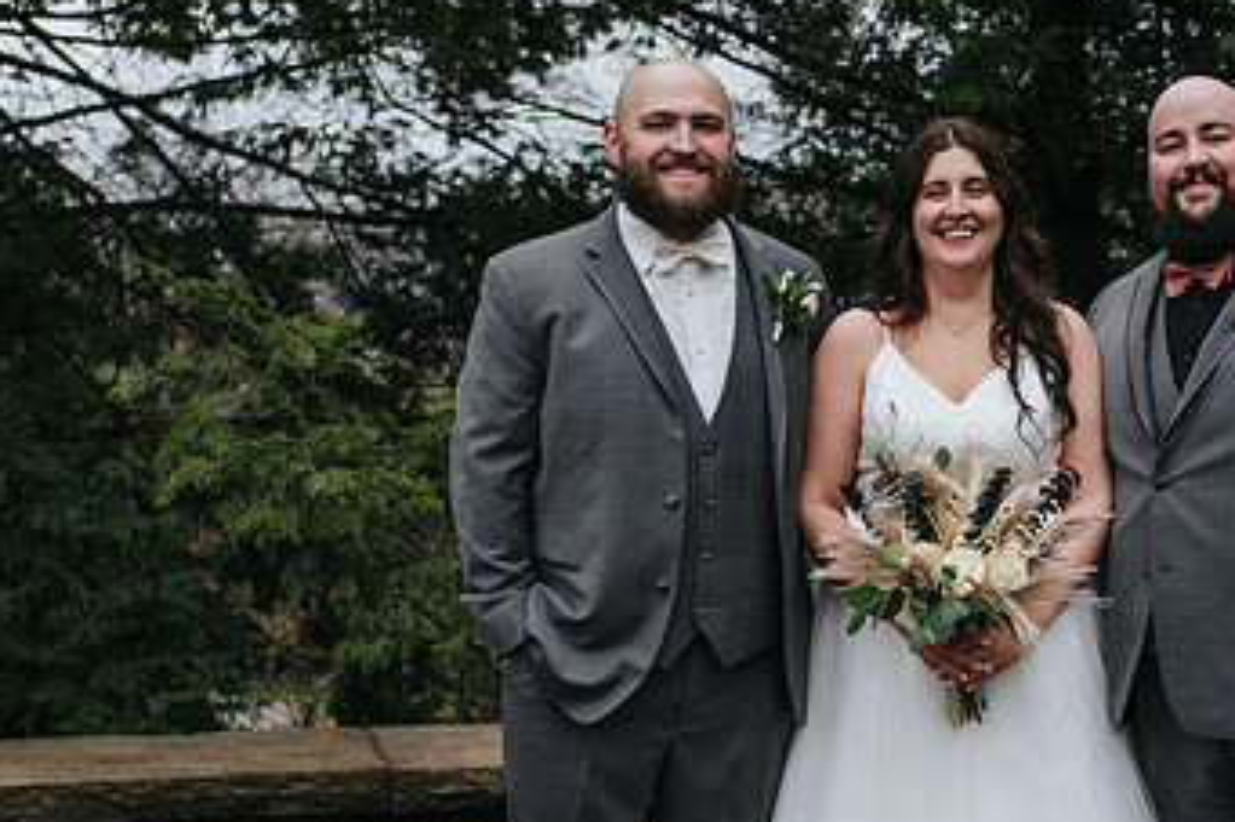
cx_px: 915
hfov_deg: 26.7
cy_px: 535
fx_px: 2572
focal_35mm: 75
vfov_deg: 18.1
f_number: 3.2
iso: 800
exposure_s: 1/320
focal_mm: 35
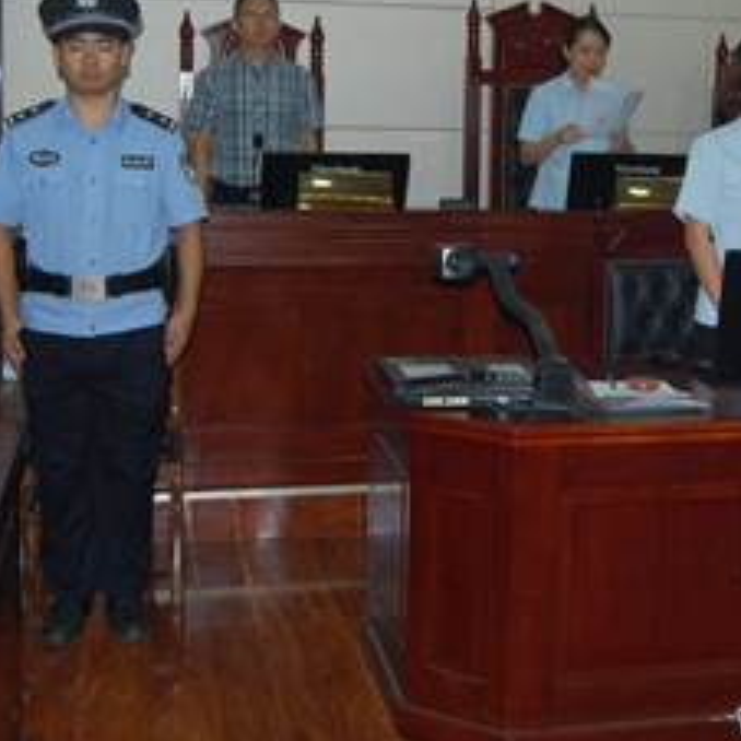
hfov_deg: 27.5
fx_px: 1502
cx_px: 521
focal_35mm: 62
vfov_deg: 27.5
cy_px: 243
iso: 400
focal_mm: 22
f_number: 3.8
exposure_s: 1/60
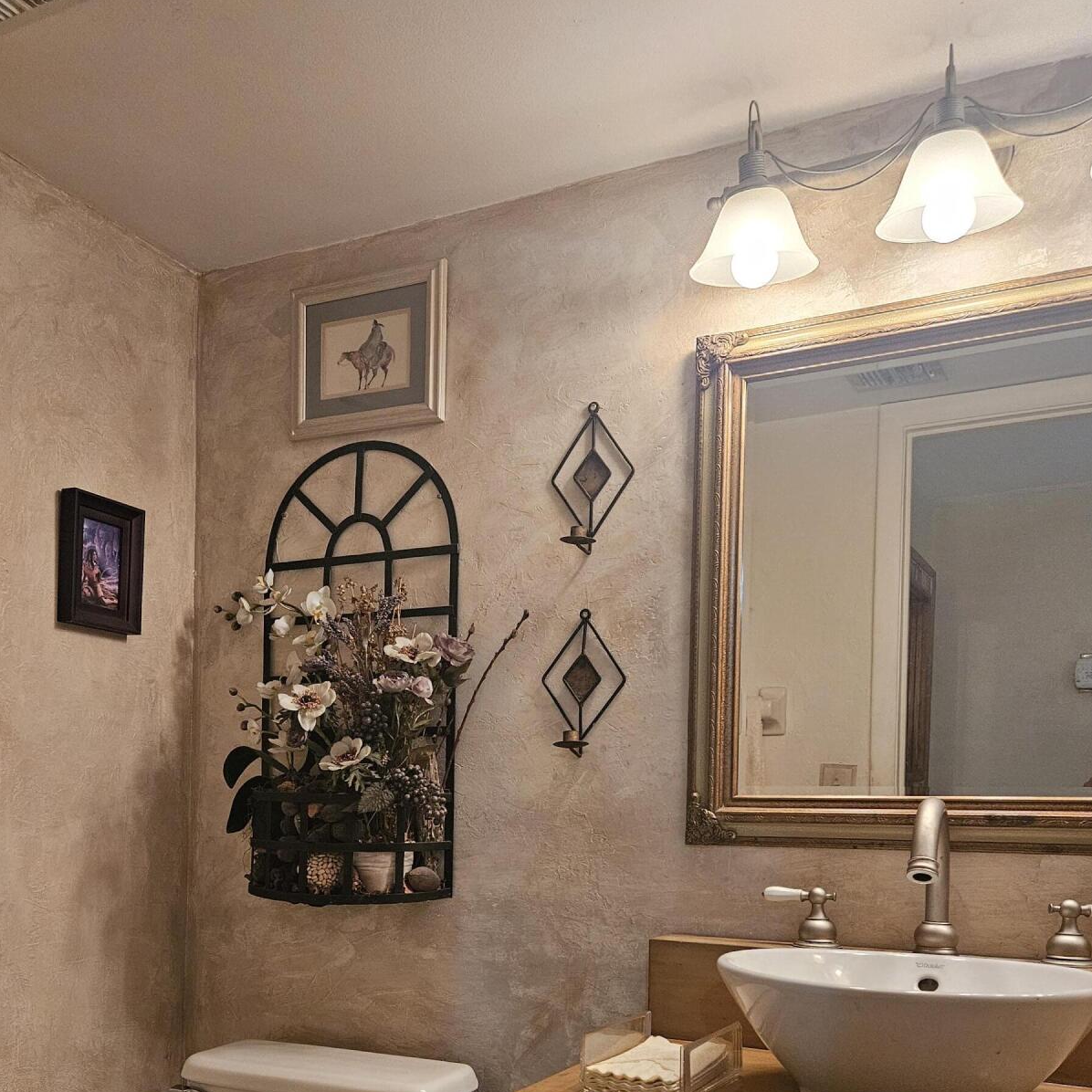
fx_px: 1213
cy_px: 835
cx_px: 446
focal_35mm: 34
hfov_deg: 48.2
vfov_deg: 46.5
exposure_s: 1/120
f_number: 1.8
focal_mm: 5.4
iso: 800
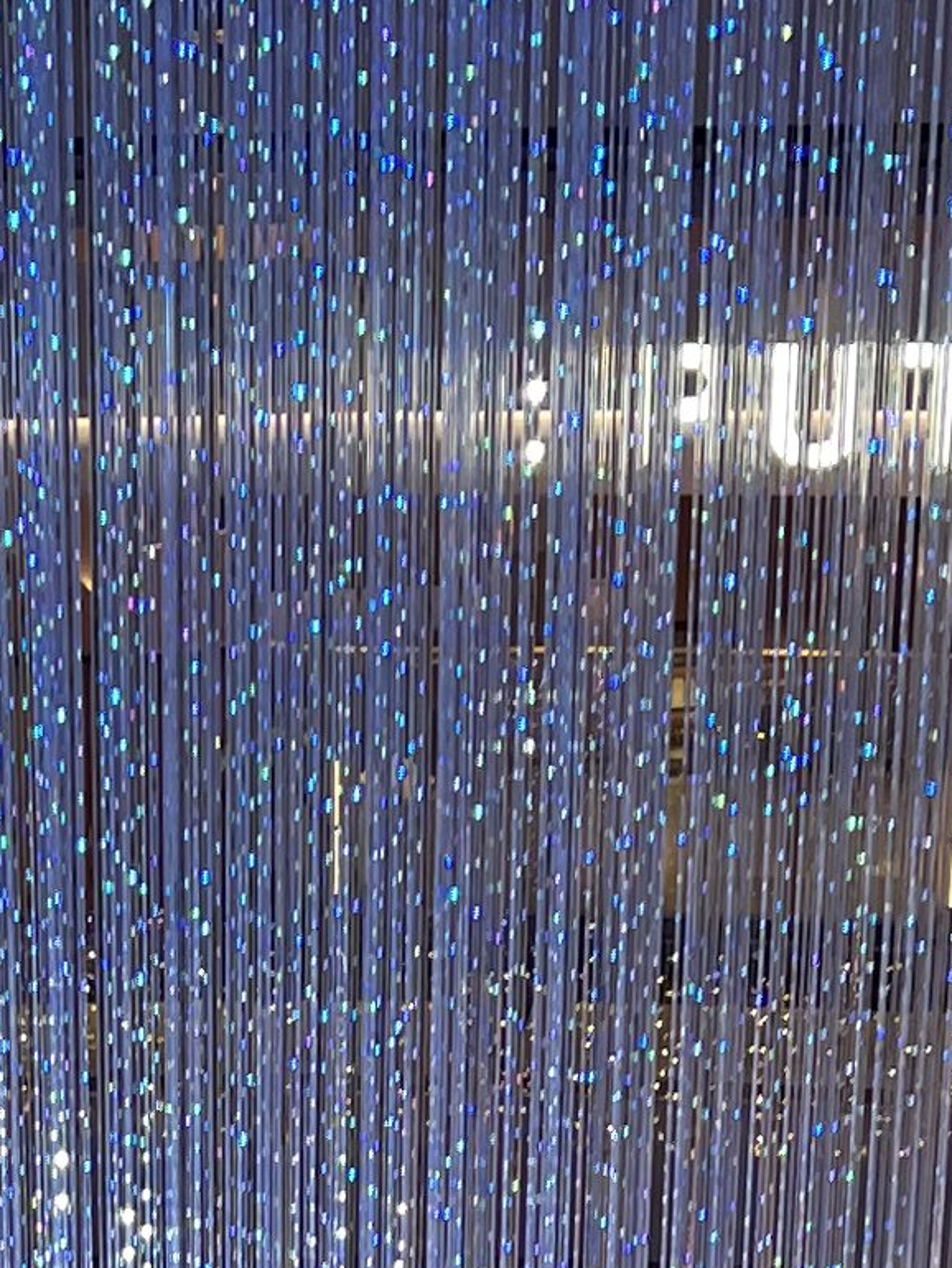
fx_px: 4948
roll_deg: +2.0
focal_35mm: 135
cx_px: -21
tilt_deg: -27.6
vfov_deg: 13.0
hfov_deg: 10.9
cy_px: 2371
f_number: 1.5
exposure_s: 1/100
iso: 80
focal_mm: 5.7
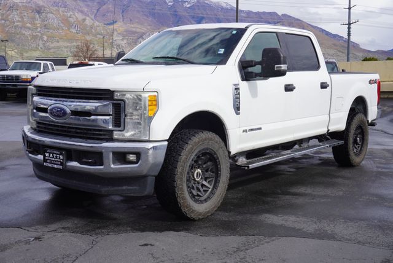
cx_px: 196
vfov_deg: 29.9
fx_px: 492
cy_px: 132
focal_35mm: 45
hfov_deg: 43.6
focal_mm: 30
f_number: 11
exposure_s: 1/125
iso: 100
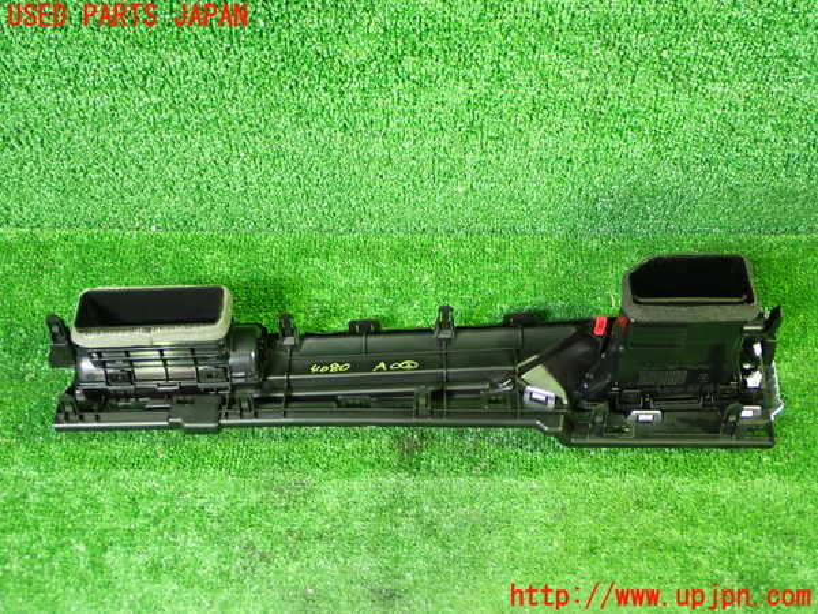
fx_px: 1040
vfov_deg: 32.9
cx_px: 409
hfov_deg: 42.9
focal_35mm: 44
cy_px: 307
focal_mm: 7.84
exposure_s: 1/20
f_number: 2.9
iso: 800
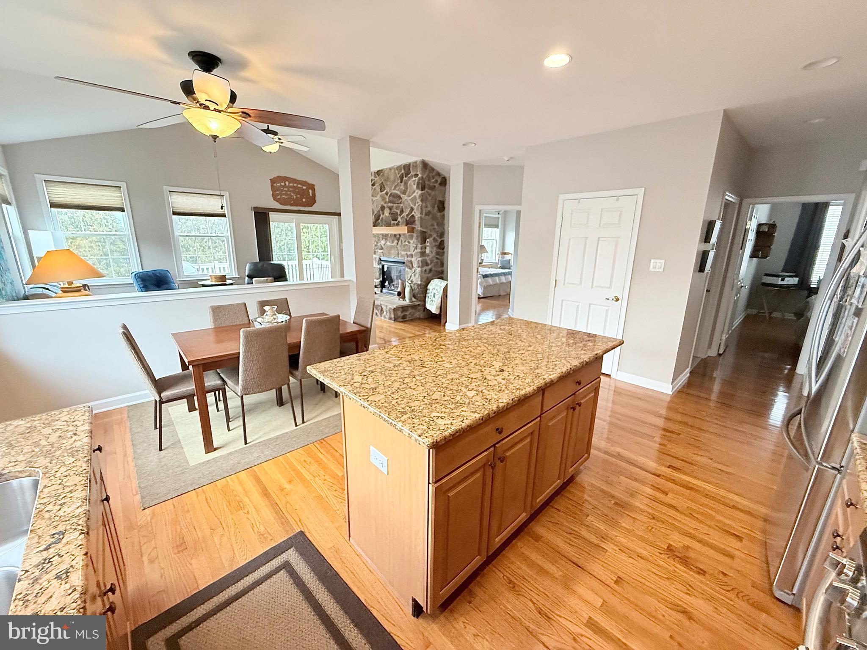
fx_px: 351
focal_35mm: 14
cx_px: 434
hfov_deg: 102.1
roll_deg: -0.6
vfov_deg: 85.7
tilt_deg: -14.0
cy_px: 325
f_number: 2.2
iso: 640
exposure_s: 1/120
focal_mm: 2.22
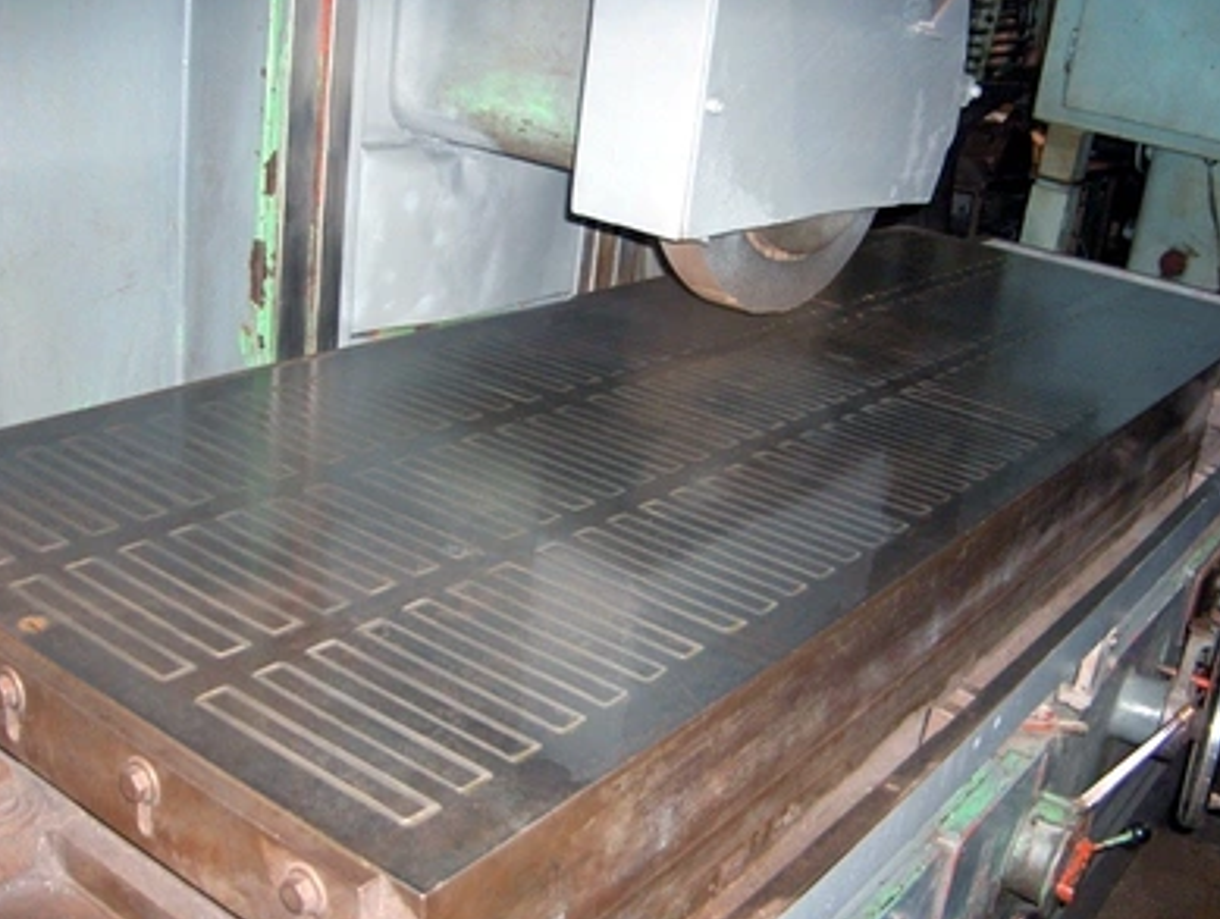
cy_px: 456
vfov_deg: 36.1
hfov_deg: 46.7
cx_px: 616
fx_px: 1412
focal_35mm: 40
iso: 100
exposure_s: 1/60
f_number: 2.8
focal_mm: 8
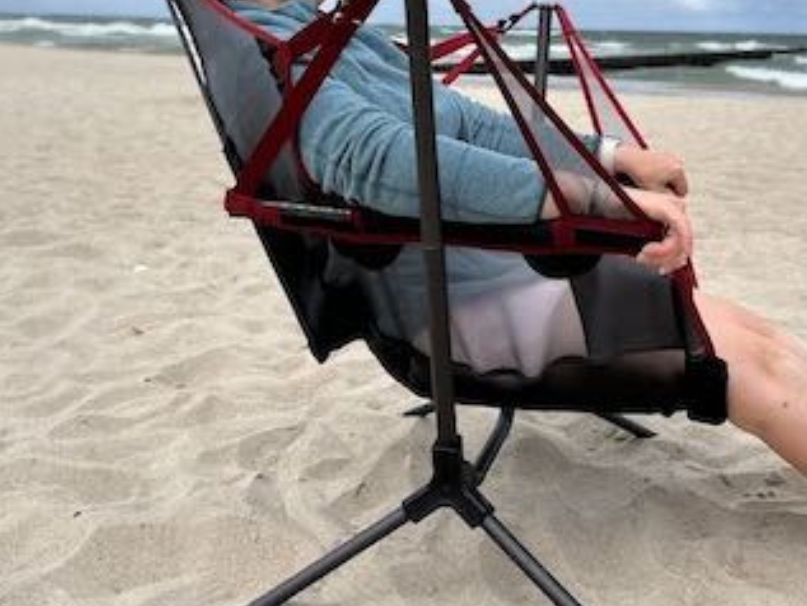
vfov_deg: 34.3
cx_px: 563
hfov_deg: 43.9
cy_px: 255
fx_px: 980
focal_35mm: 42
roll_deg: -1.8
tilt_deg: -13.8
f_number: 1.6
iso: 50
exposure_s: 1/3623
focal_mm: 5.1
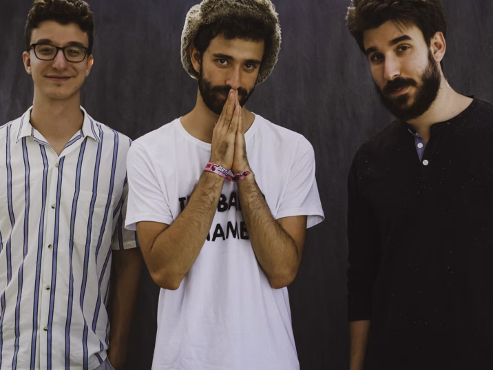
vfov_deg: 21.9
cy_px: 222
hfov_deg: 29.0
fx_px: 954
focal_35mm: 67
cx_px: 253
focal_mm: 25
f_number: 3.2
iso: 200
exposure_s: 1/640
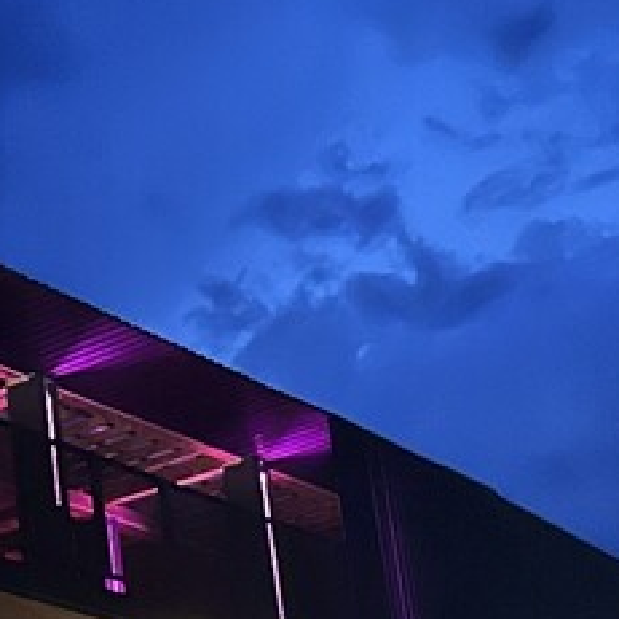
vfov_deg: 18.2
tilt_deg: +18.2
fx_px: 1902
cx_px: -327
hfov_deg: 16.7
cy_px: 539
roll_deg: +2.1
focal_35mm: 94
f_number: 1.78
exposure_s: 1/9
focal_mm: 6.86
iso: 2000
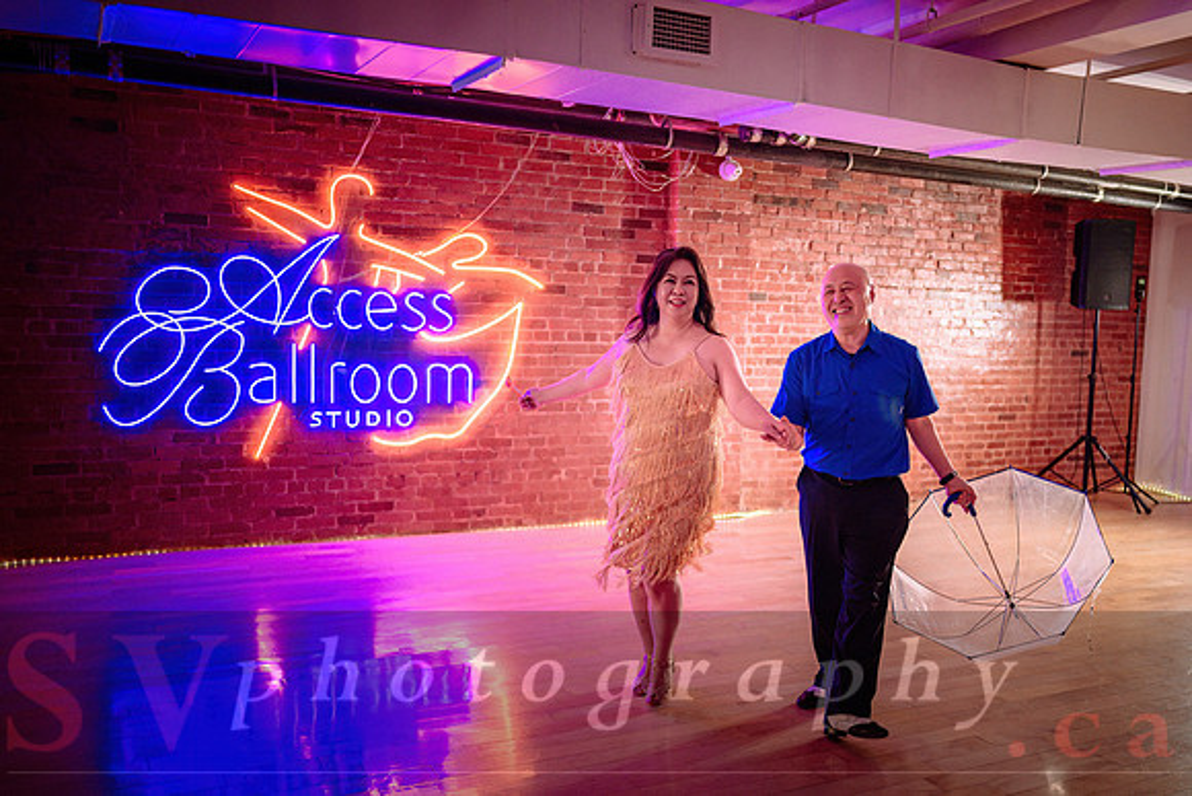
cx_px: 710
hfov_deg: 56.3
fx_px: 1104
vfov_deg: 39.6
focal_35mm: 33
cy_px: 445
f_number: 1.4
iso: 2500
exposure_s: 1/250
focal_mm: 28
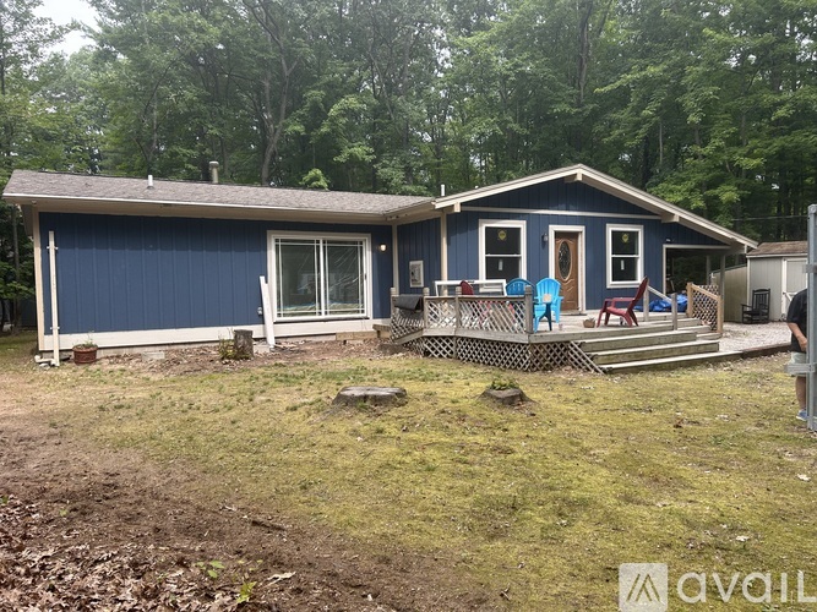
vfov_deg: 53.0
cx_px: 408
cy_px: 306
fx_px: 614
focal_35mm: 26
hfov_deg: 67.3
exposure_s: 1/639
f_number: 1.5
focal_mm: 5.7
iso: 50
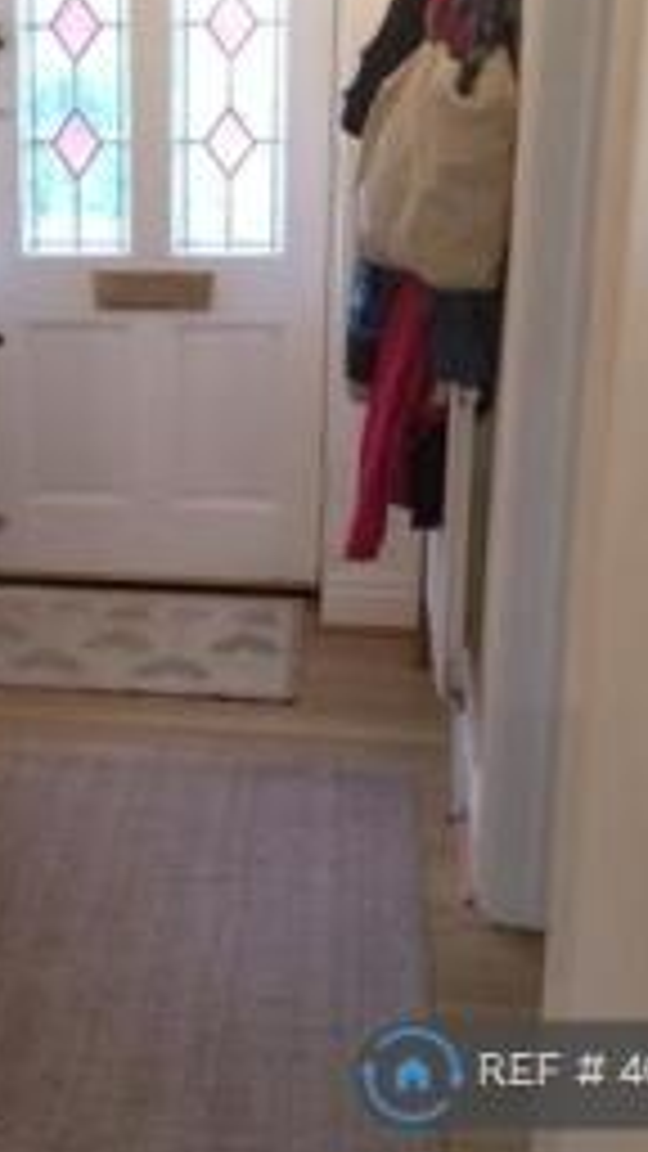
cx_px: 58
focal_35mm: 54
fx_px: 1650
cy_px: 479
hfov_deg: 21.7
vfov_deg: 38.4
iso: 125
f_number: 2.2
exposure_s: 1/33
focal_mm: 4.15
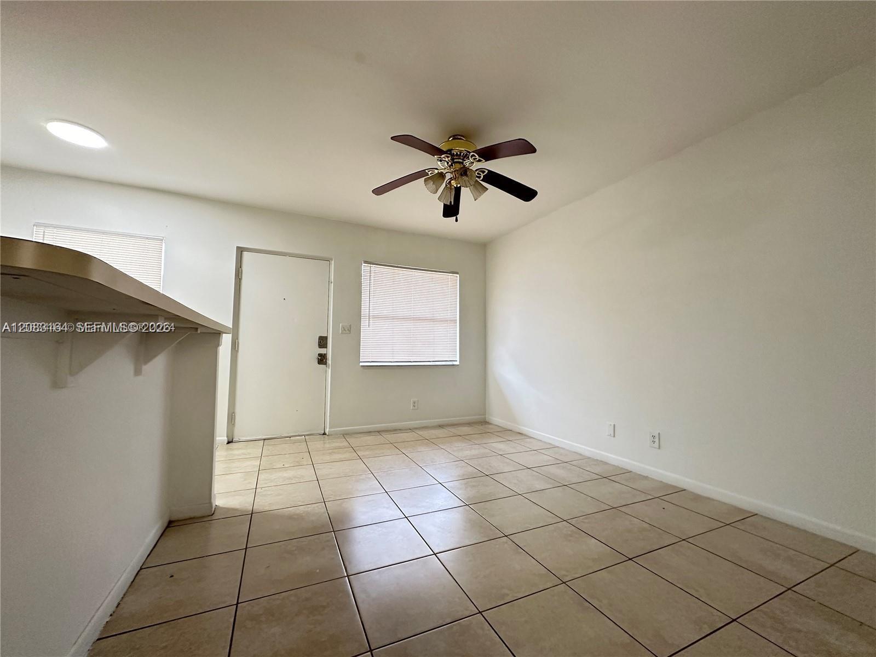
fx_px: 354
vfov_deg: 85.7
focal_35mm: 14
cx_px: 438
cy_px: 328
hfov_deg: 102.1
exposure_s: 1/60
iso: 250
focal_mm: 2.22
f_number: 2.2
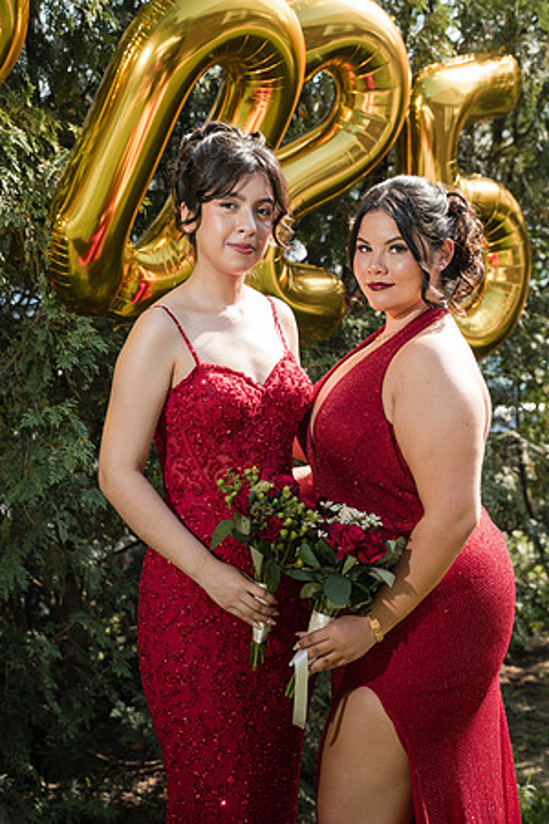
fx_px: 1784
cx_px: 274
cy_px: 412
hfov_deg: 17.5
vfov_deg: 26.0
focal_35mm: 78
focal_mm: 78
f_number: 5
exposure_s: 1/250
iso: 160
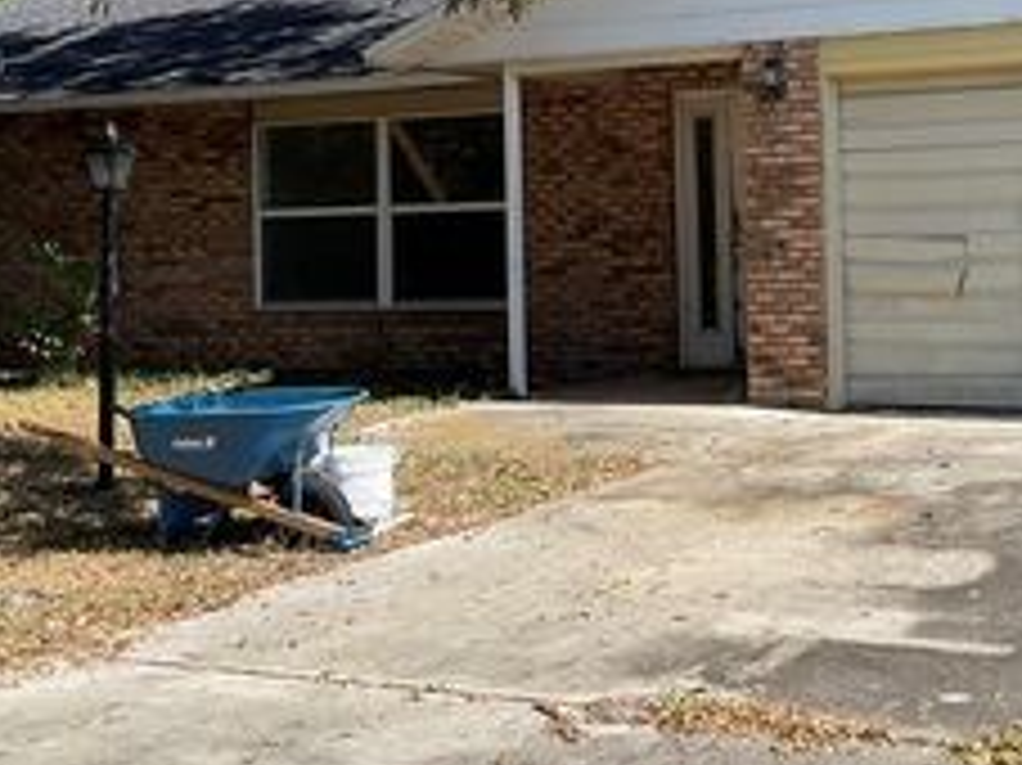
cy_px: 169
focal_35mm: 64
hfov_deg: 30.1
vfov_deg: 22.6
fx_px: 1889
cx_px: 684
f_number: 1.8
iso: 16
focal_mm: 3
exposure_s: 1/1311
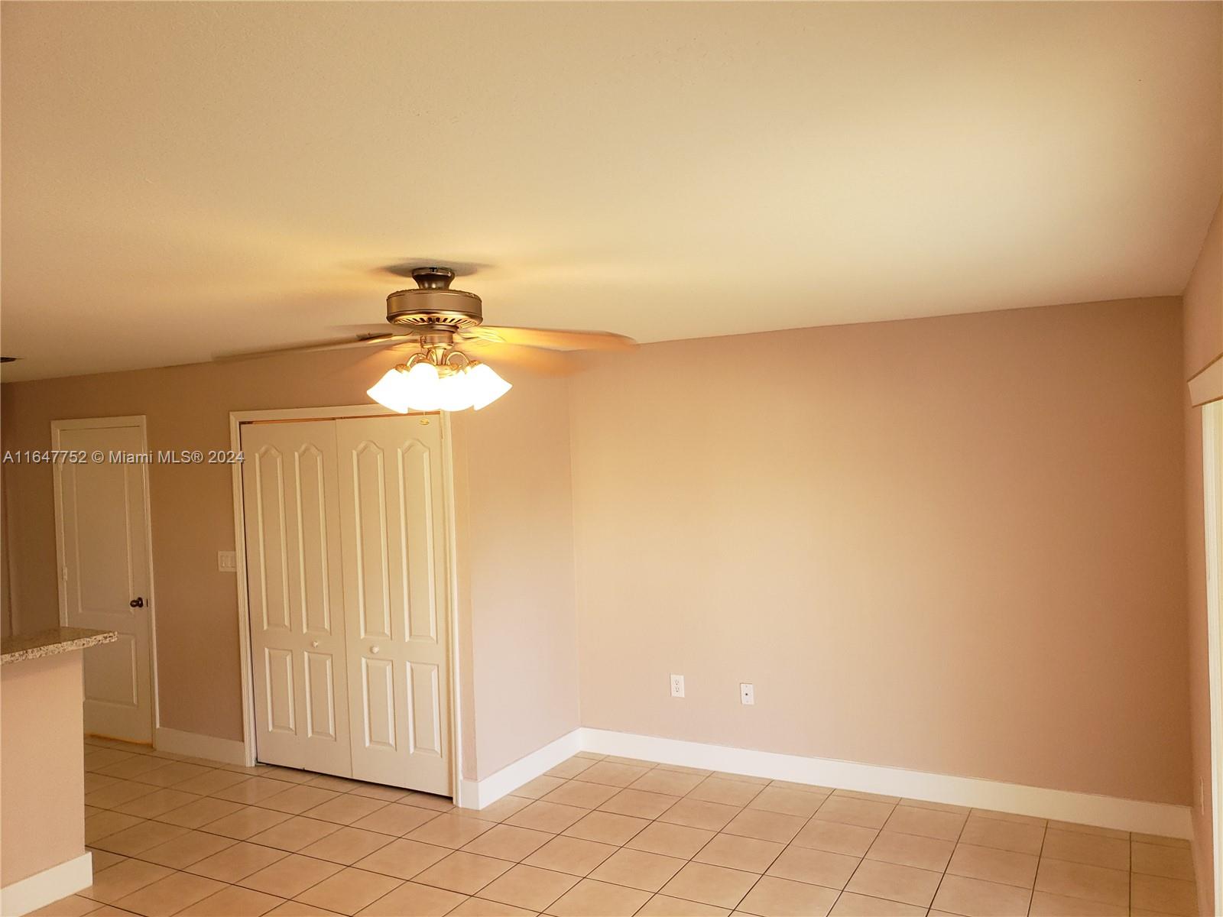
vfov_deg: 53.1
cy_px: 458
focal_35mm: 26
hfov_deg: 67.3
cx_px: 612
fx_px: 919
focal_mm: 4.3
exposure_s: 1/30
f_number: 2.4
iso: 100
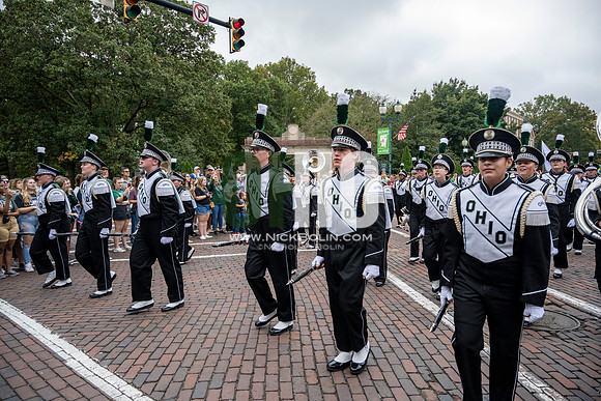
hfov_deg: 73.7
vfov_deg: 53.2
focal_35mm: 24
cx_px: 300
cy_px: 200
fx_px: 401
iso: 800
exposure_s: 1/1600
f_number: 4
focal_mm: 24
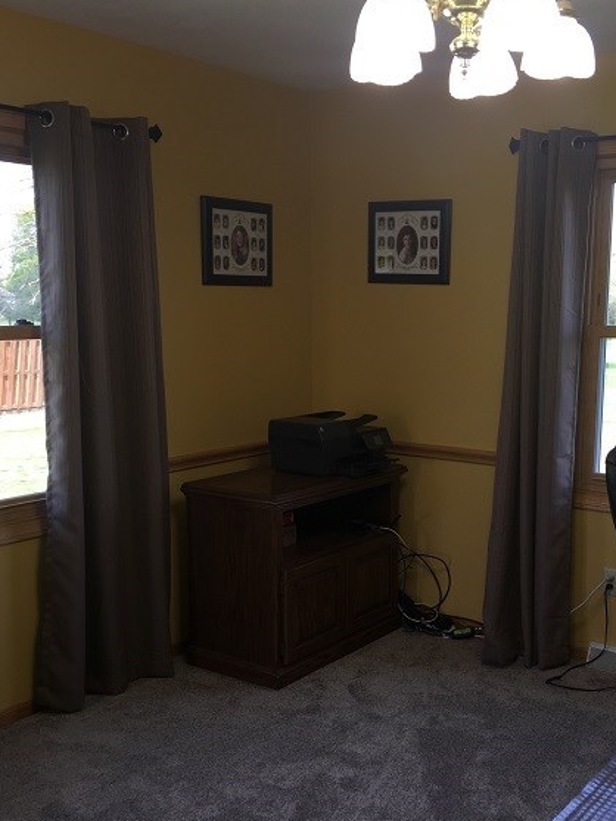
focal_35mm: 40
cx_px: 388
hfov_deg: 35.8
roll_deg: -0.7
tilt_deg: -11.6
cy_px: 475
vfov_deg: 46.6
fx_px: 949
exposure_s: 1/54
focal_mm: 4.15
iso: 32
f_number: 2.2
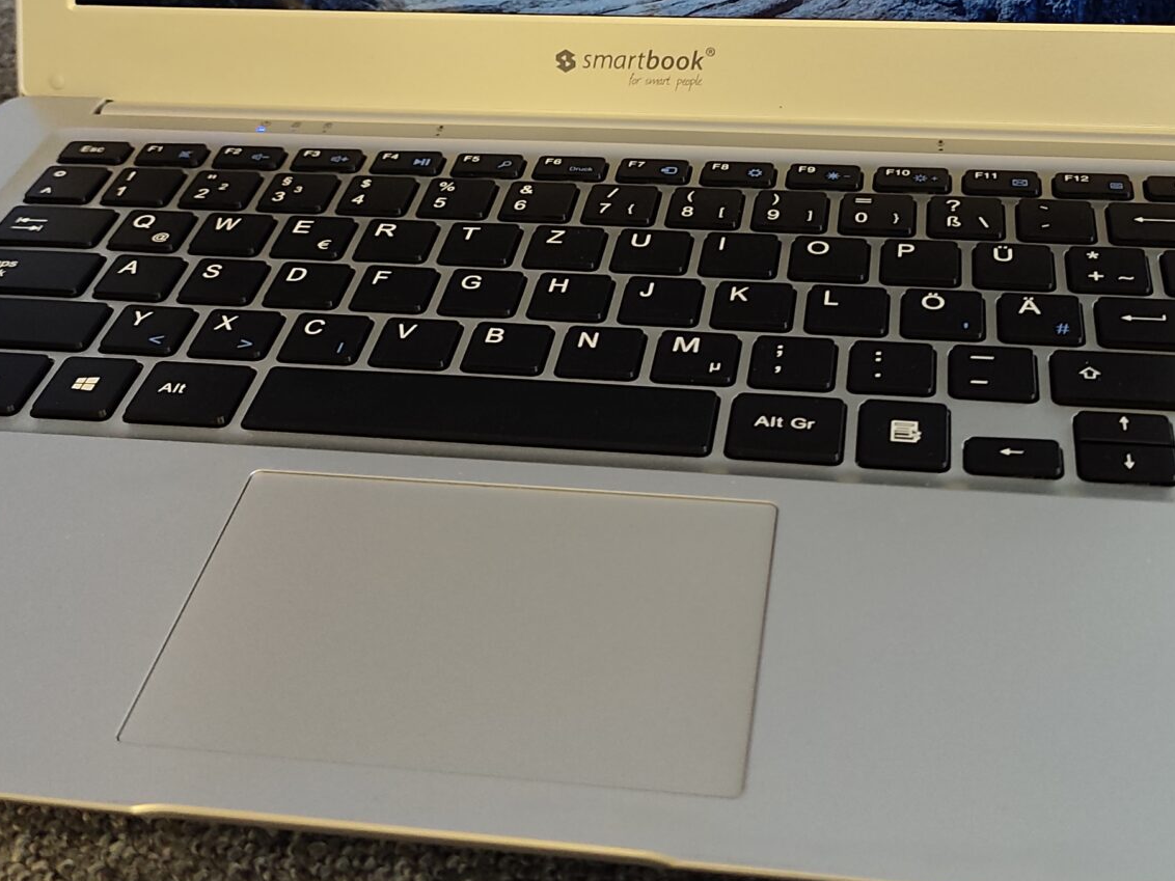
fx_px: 1765
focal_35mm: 52
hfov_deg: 36.8
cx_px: 637
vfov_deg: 27.3
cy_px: 142
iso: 500
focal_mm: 6.07
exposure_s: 1/50
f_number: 1.7
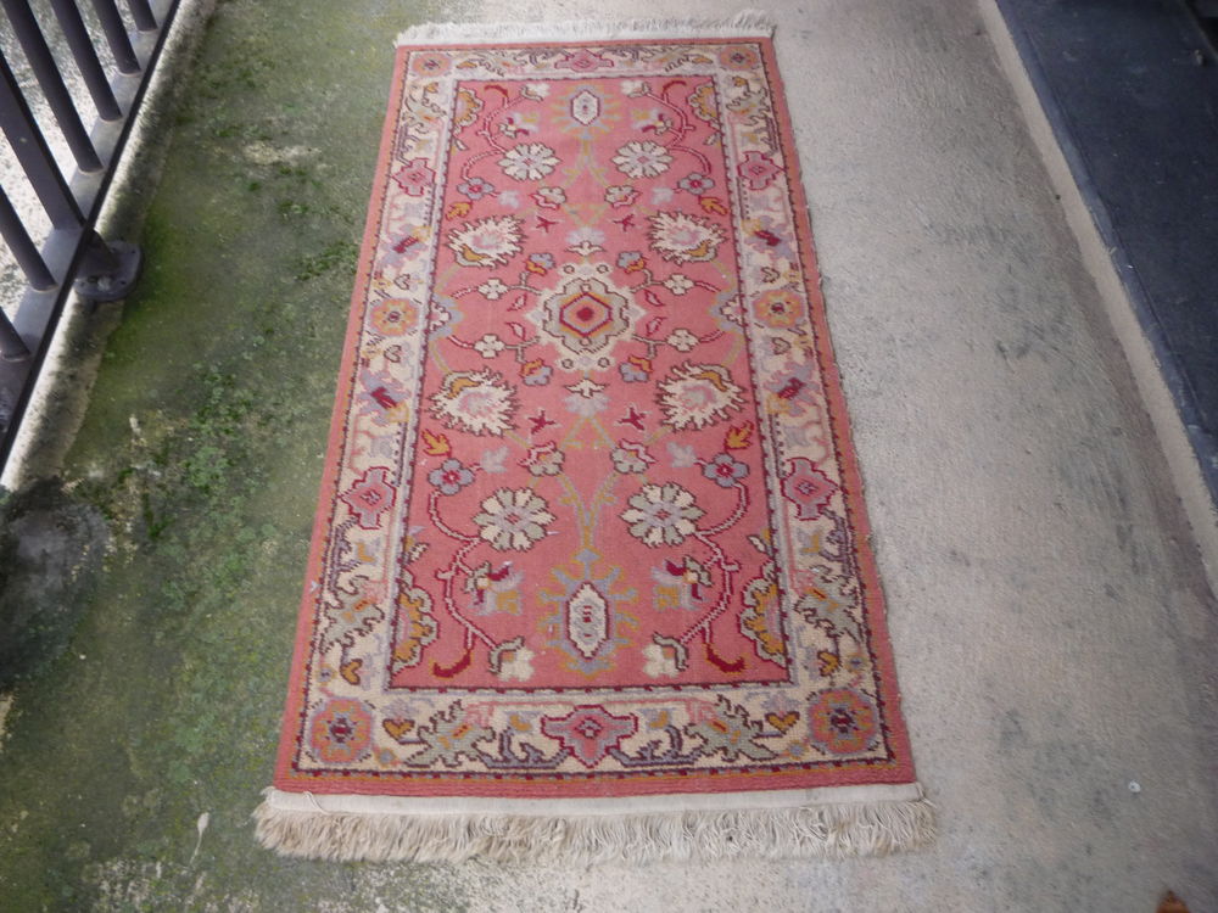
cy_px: 456
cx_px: 609
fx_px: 1056
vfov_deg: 46.8
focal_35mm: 30
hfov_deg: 60.0
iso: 160
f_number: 3.3
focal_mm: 5.2
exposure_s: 1/30
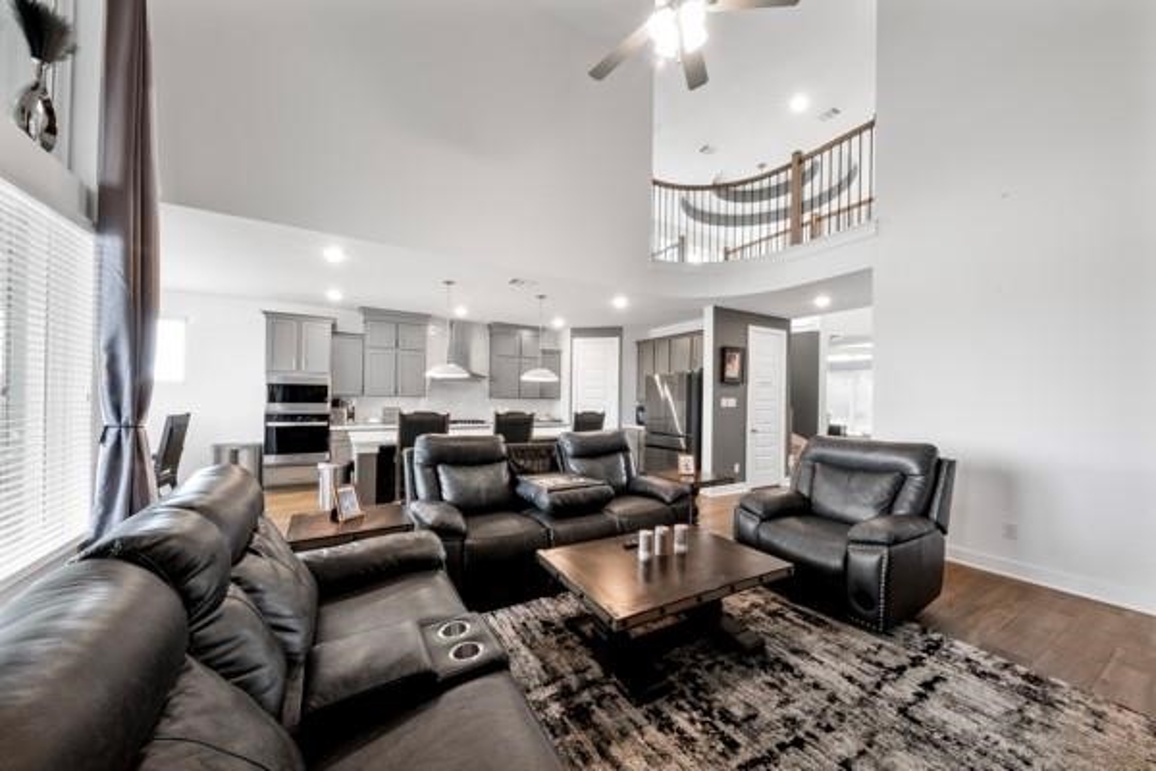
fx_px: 385
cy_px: 386
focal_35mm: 12
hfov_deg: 112.6
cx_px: 578
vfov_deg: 90.0
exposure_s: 4
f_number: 9
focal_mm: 12
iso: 250
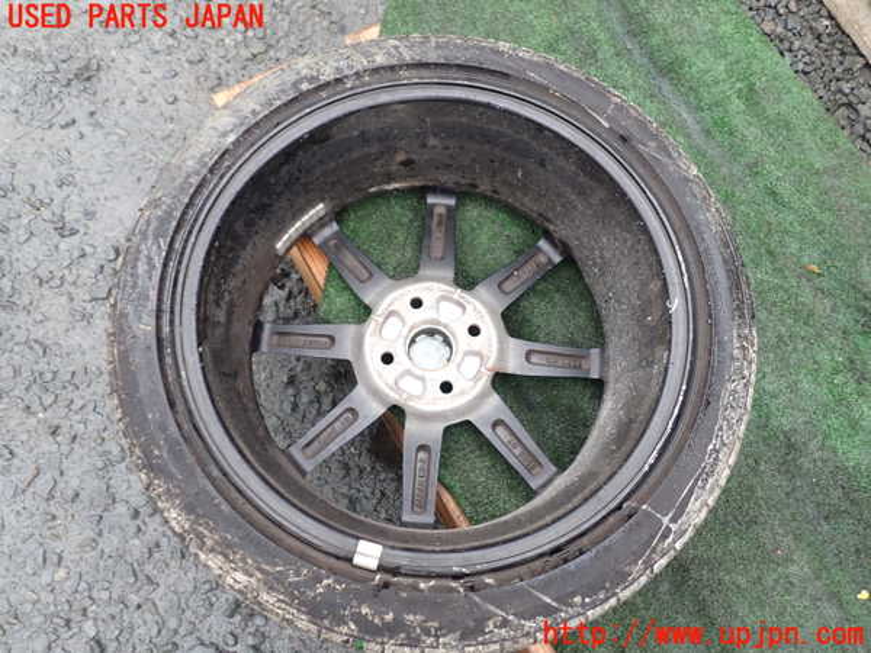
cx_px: 436
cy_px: 326
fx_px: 755
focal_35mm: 30
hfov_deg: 60.0
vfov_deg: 46.8
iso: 160
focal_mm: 5.4
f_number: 2.3
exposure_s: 1/60
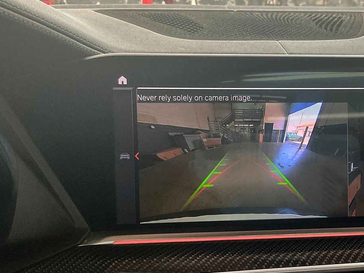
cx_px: 294
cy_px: 167
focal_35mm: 51
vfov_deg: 28.5
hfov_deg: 36.2
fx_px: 536
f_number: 1.8
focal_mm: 3
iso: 320
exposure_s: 1/40
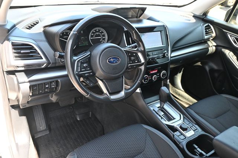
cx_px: 119
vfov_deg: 43.6
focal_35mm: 30
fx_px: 198
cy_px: 79
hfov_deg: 62.0
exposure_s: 1/125
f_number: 3.8
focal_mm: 20
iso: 800
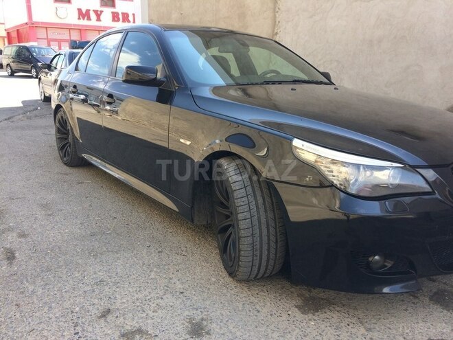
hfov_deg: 61.7
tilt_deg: -17.4
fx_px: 380
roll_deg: -1.3
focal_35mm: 29
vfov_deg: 48.2
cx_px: 226
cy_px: 170
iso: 32
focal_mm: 4.15
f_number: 2.2
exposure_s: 1/383
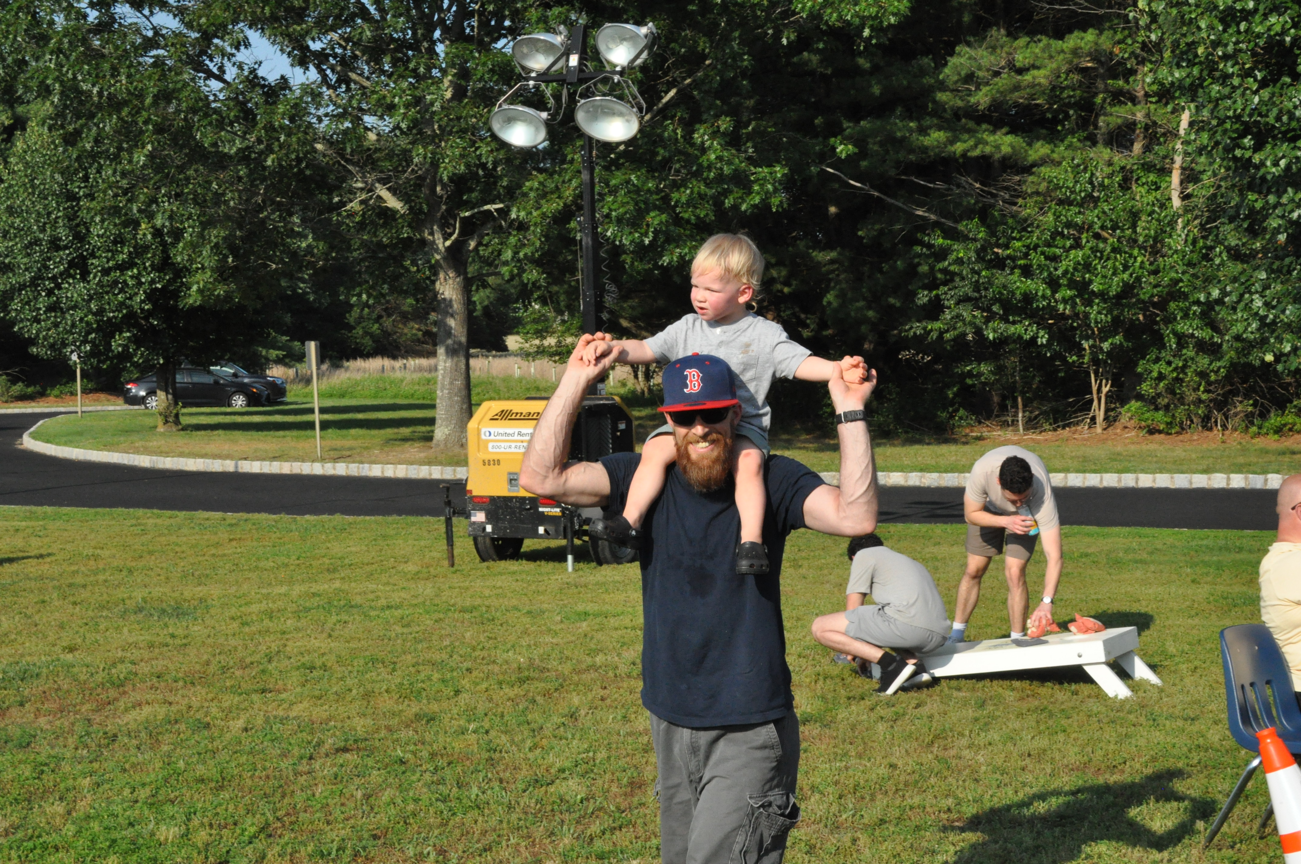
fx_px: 2274
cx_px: 650
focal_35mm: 63
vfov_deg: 21.5
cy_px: 432
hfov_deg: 31.9
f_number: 18
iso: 1600
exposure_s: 1/320
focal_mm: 42
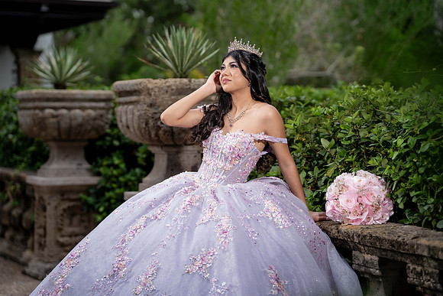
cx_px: 222
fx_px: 1132
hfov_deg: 22.1
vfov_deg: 14.9
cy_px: 148
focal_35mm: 92
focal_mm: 92
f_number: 2.8
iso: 80
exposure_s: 1/1000
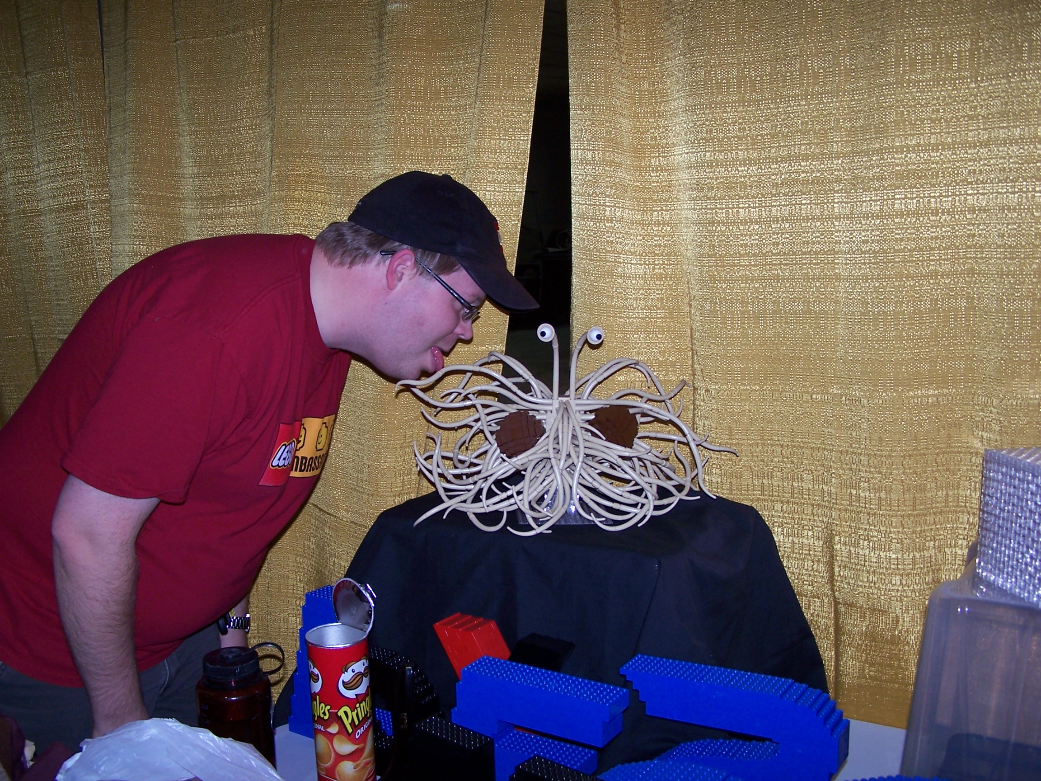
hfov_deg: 49.0
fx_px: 1143
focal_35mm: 38
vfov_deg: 37.7
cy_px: 390
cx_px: 520
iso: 80
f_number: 2.8
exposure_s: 1/60
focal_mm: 6.3
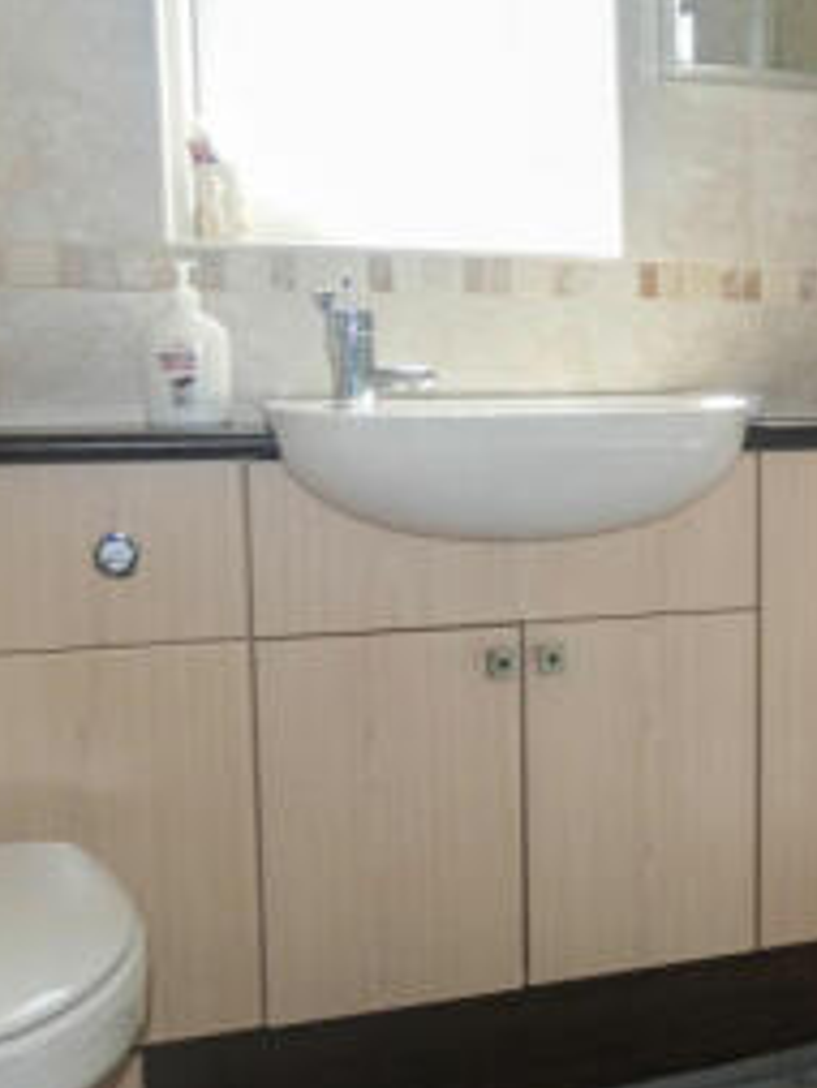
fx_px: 1446
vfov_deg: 41.2
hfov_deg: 29.1
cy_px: 544
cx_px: 854
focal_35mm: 46
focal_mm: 3.6
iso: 80
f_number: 2.8
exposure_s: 1/60
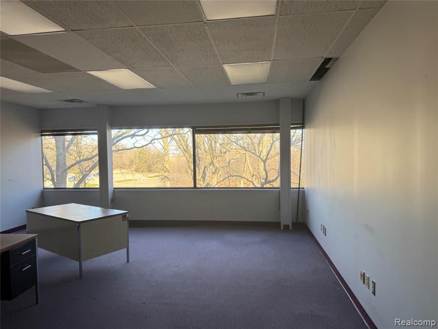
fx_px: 304
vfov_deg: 56.8
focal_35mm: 24
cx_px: 219
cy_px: 164
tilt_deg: -2.3
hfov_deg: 71.6
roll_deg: +1.5
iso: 64
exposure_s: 1/121
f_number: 1.78
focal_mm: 6.76
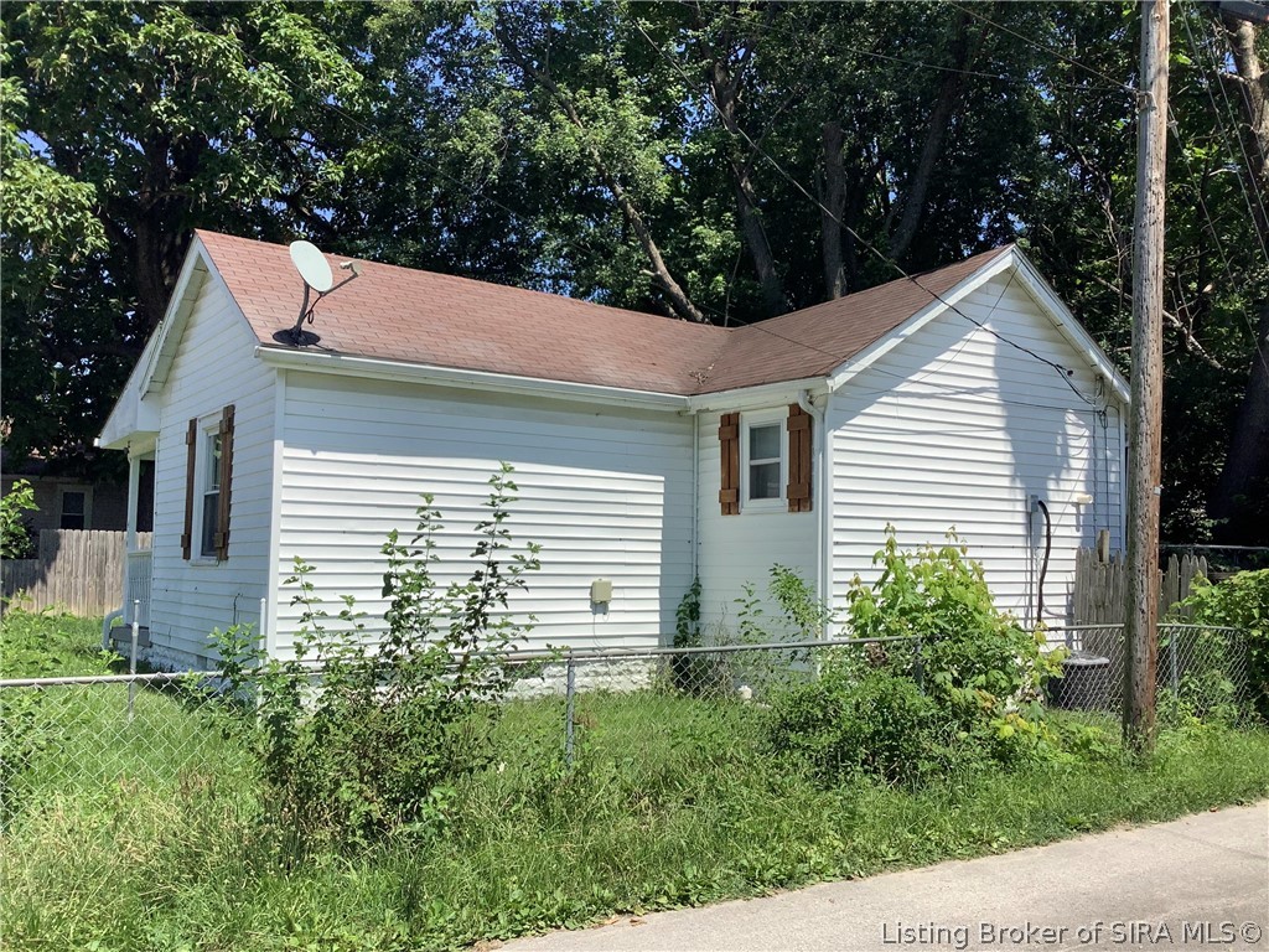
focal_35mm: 31
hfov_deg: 58.4
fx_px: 1136
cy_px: 476
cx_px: 634
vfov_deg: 45.4
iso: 25
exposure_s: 1/1812
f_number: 2.4
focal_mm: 3.3
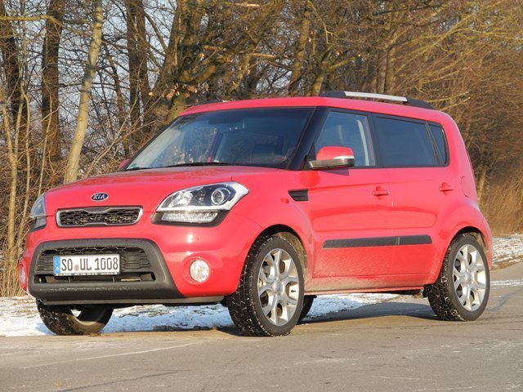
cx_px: 262
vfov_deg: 11.0
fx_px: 2040
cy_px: 196
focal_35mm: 135
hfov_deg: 14.6
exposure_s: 1/250
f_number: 5
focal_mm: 28.9
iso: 100
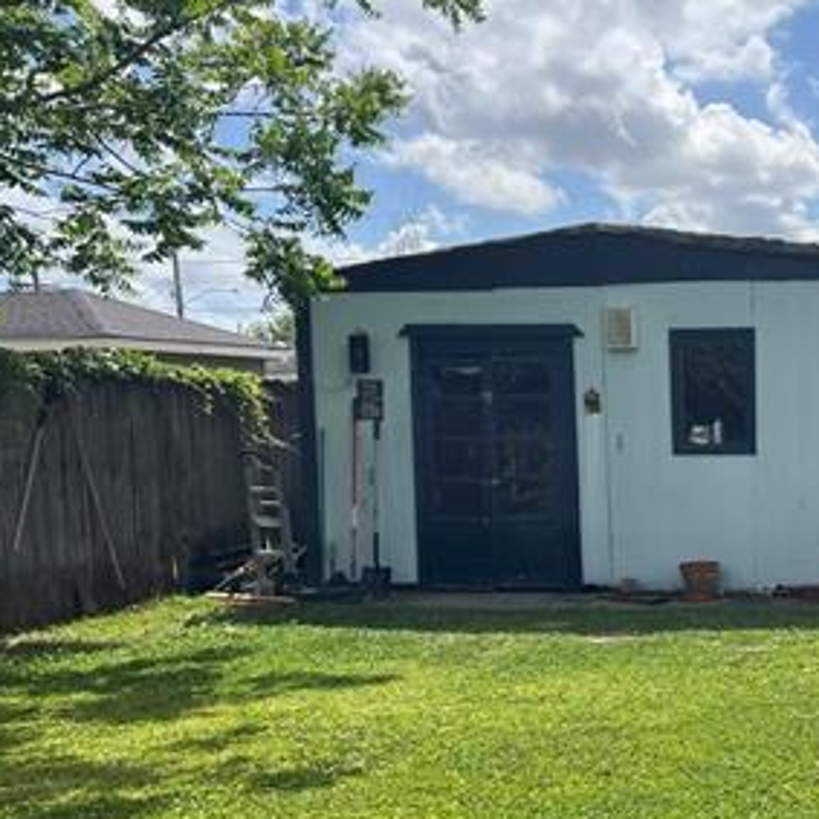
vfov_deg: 32.5
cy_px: 556
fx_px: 1392
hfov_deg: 30.5
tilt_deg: -6.4
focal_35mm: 52
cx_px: 816
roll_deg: +2.3
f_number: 1.5
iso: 50
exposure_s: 1/4630
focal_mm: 5.7
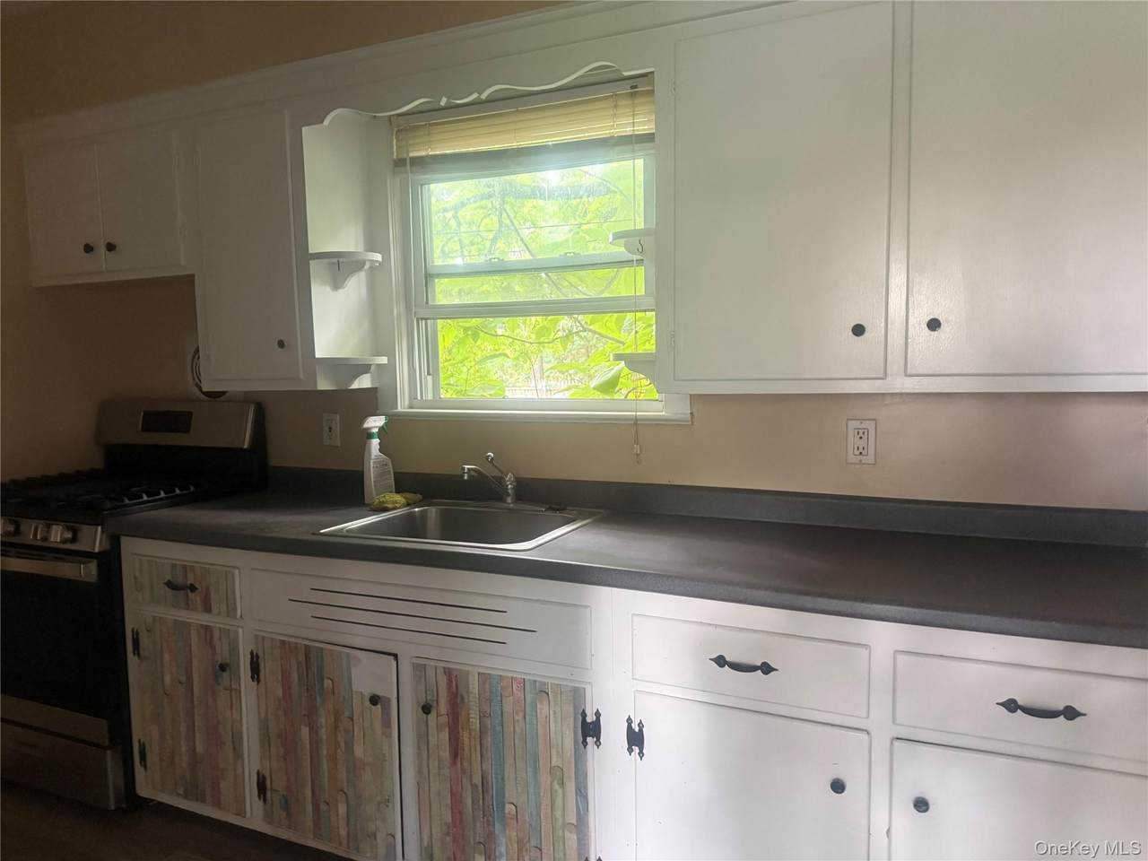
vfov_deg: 56.8
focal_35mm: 24
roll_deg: +1.2
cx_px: 574
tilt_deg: -4.8
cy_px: 430
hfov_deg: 71.6
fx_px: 796
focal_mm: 6.76
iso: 800
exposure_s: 1/60
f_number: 1.78
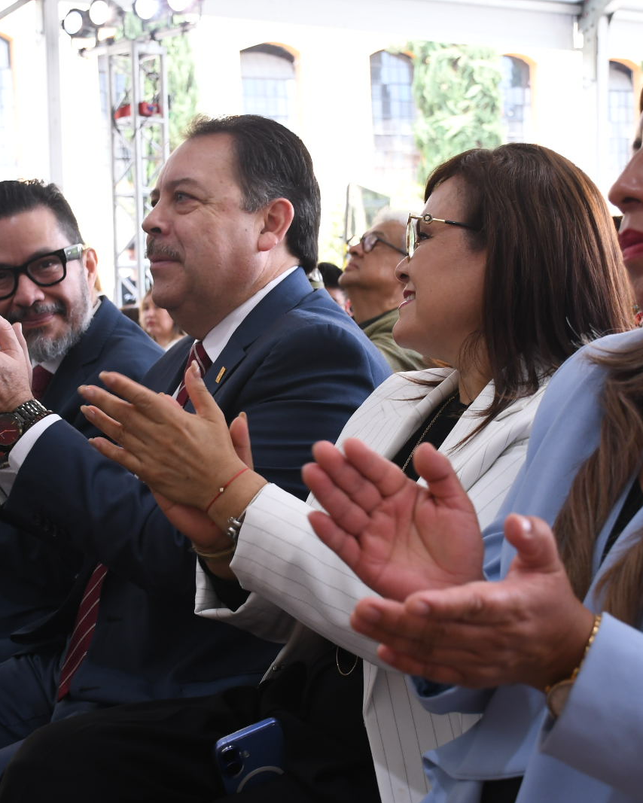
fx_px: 1356
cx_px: 331
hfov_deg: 26.7
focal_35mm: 57
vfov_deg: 33.0
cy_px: 406
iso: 640
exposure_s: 1/125
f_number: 5.6
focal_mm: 27
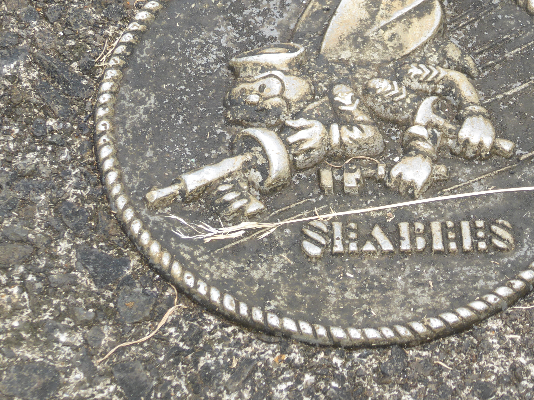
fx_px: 3918
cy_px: 140
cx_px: 341
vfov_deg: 5.8
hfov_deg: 7.8
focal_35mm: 254
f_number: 5.6
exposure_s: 1/125
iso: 80
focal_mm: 30.9
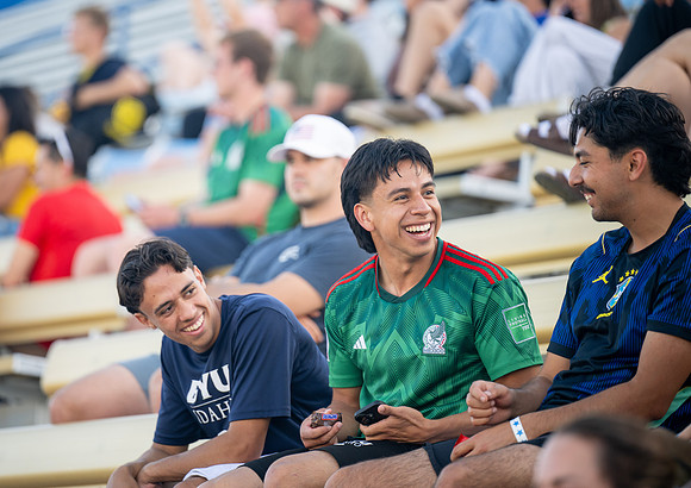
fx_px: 4575
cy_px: 214
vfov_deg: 6.1
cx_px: 279
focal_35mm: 234
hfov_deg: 8.6
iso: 400
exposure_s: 1/640
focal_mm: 200
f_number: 2.8
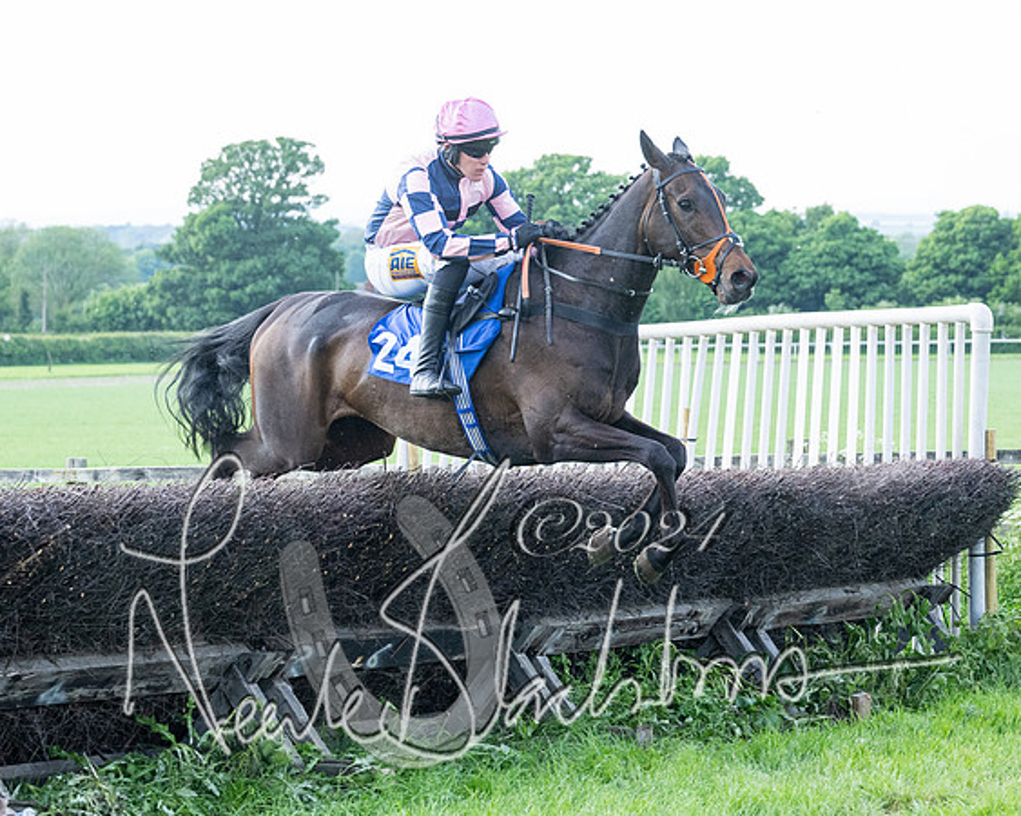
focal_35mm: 129
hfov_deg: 15.0
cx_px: 451
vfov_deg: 12.0
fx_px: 3888
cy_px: 422
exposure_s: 1/2000
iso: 1000
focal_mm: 70
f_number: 4
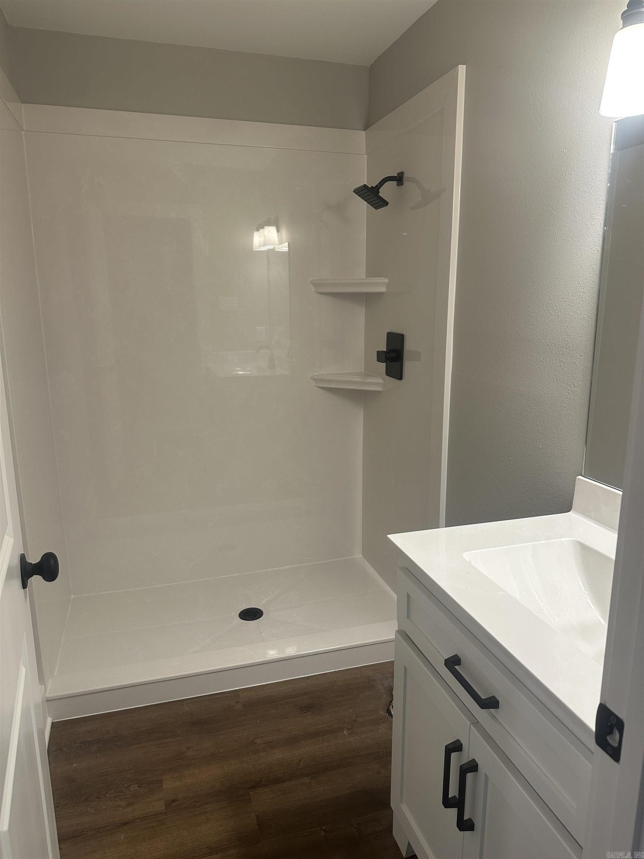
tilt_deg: -12.8
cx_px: 322
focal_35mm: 24
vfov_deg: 71.6
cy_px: 430
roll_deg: -1.3
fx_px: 595
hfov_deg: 56.8
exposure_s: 1/120
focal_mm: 6.86
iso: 160
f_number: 1.78
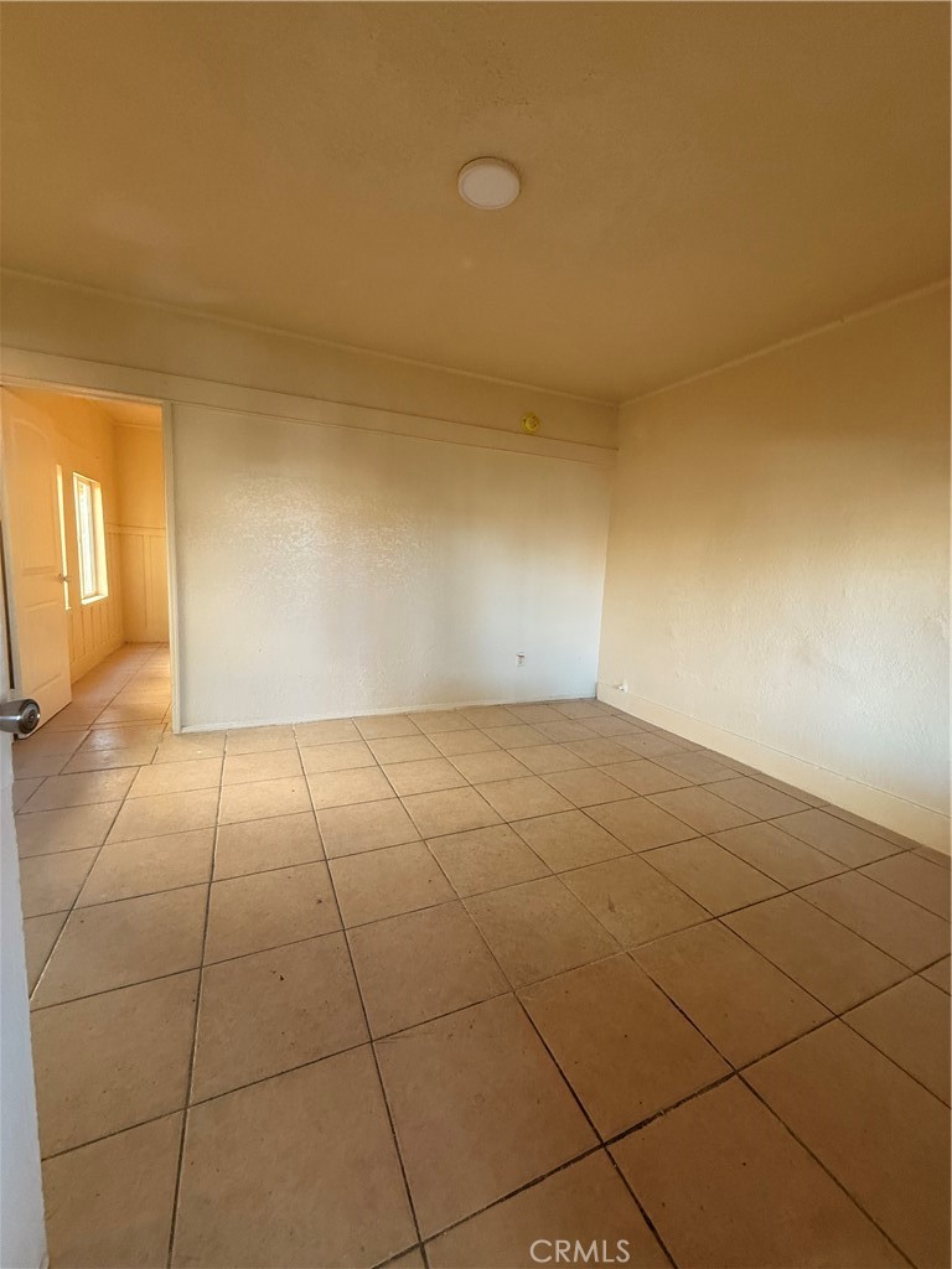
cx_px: 476
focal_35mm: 14
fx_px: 513
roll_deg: -2.9
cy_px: 634
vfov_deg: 102.1
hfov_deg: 85.7
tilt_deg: -8.6
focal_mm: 2.22
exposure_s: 1/99
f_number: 2.2
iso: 250
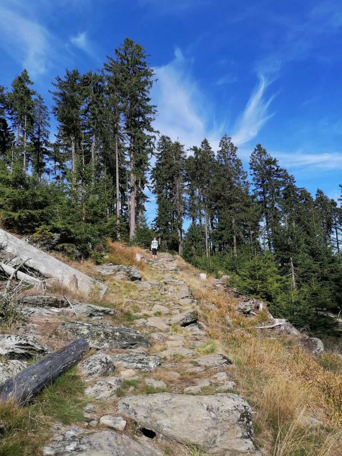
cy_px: 228
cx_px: 171
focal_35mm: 27
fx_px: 356
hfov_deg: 51.4
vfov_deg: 65.3
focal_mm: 4.75
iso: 50
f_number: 1.8
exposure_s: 1/1227
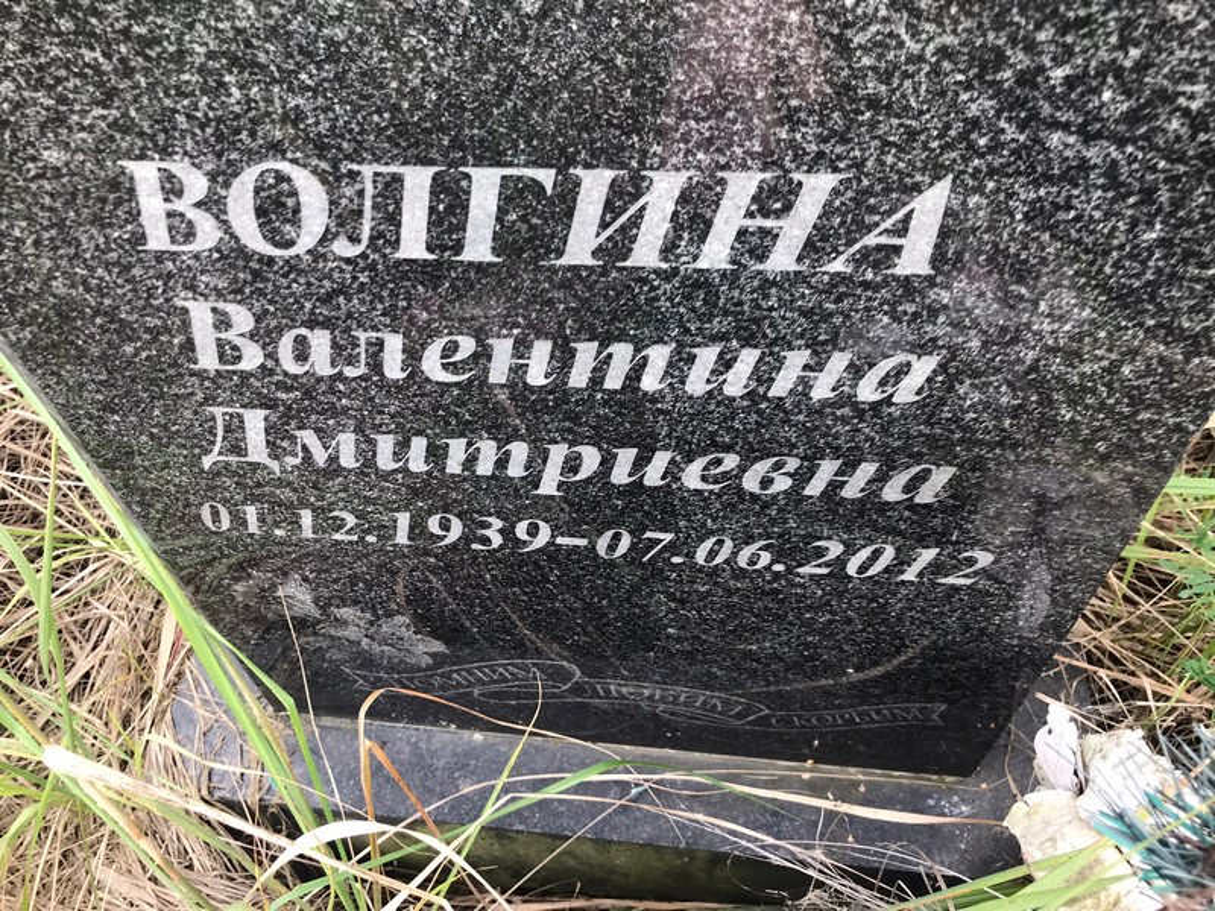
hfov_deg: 63.4
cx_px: 608
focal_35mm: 28
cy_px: 456
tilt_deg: -53.3
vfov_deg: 49.7
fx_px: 983
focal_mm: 3.99
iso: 20
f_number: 1.8
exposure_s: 1/127
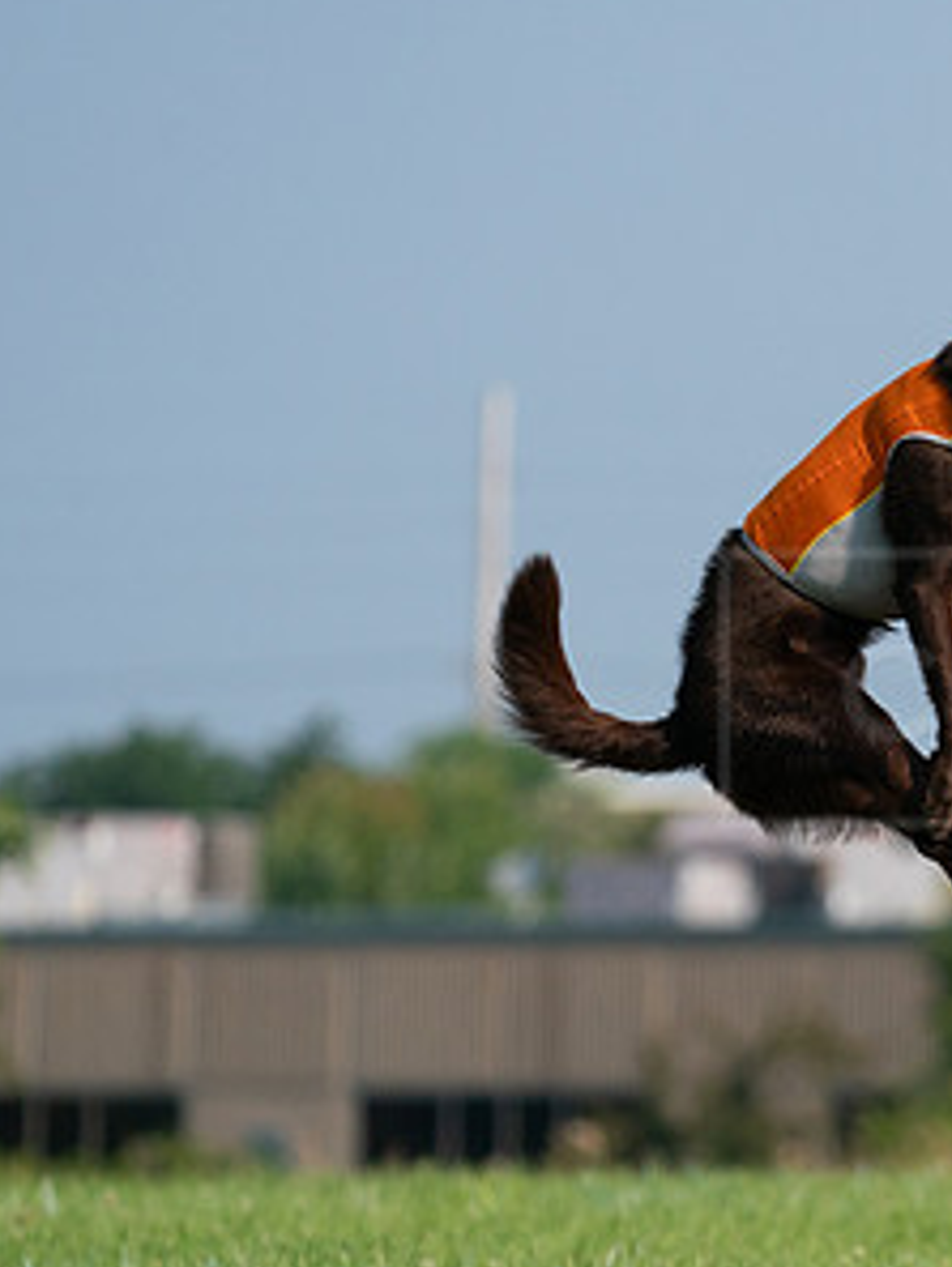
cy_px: 761
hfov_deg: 2.7
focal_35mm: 547
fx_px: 20044
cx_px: 1127
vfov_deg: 3.6
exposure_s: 1/4000
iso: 1000
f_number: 5.6
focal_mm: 291
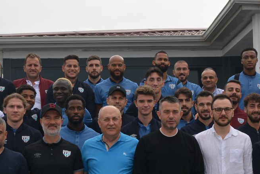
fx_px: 679
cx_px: 151
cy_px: 149
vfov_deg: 14.5
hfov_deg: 21.7
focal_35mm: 94
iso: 100
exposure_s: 1/200
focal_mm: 26
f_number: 8
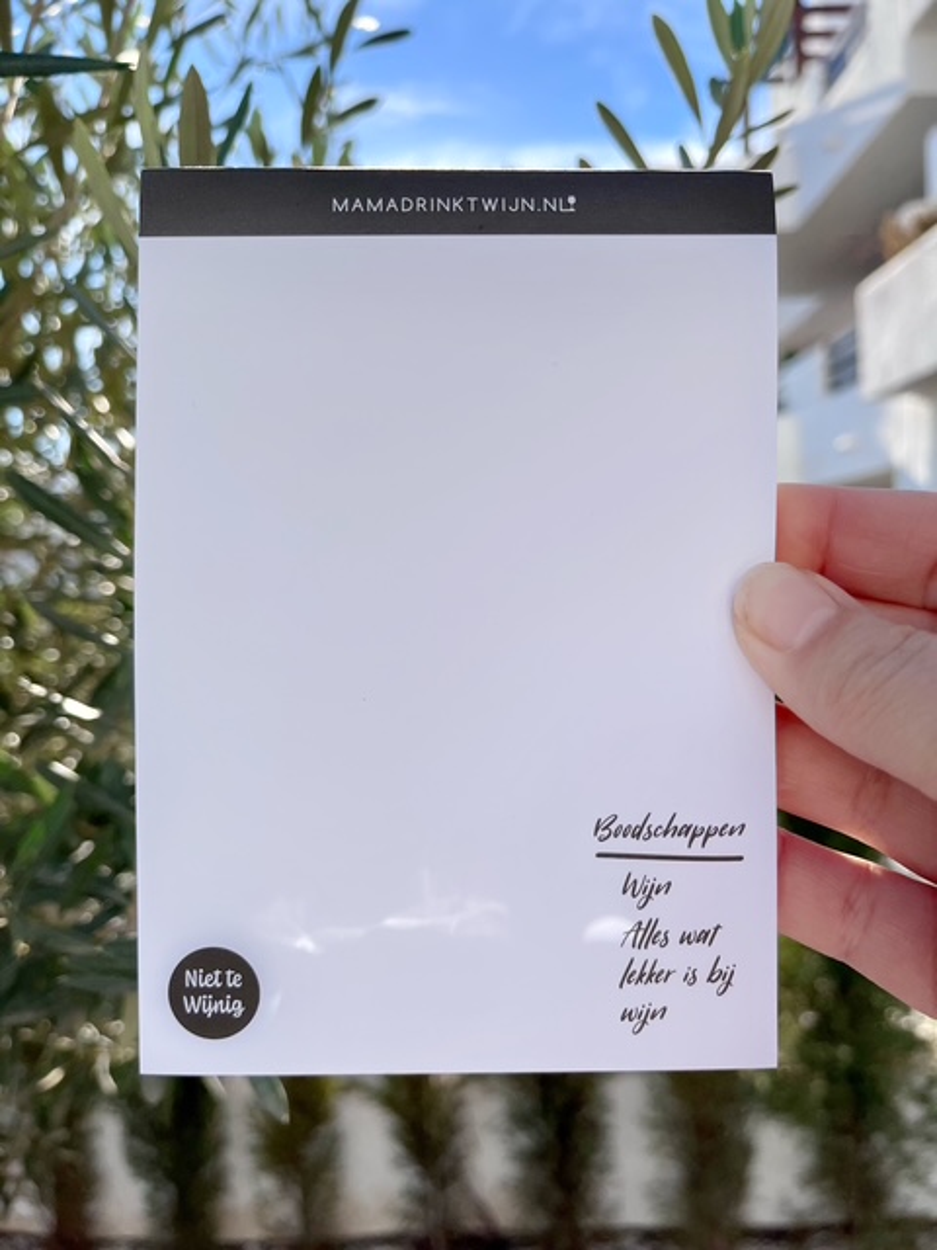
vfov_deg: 67.3
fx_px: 938
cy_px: 625
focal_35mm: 26
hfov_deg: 53.1
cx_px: 468
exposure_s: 1/2571
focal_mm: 5.1
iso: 50
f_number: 1.6
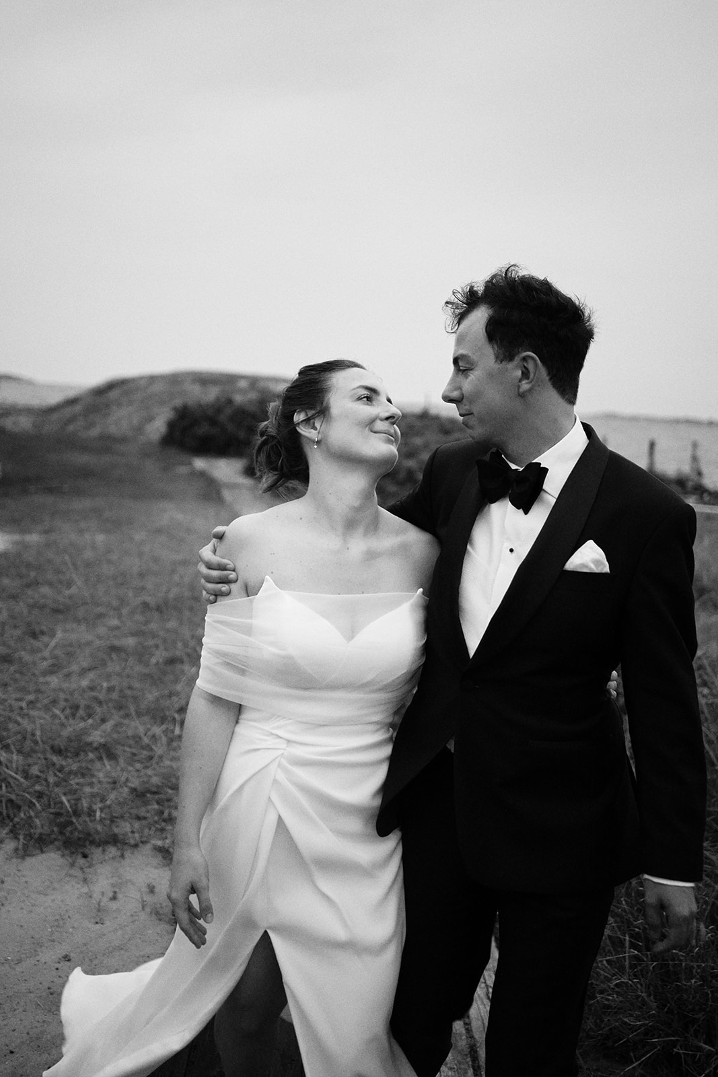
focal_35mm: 35
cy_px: 538
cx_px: 359
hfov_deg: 37.9
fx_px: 1047
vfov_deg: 54.4
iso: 1250
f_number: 1.4
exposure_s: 1/100
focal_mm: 23
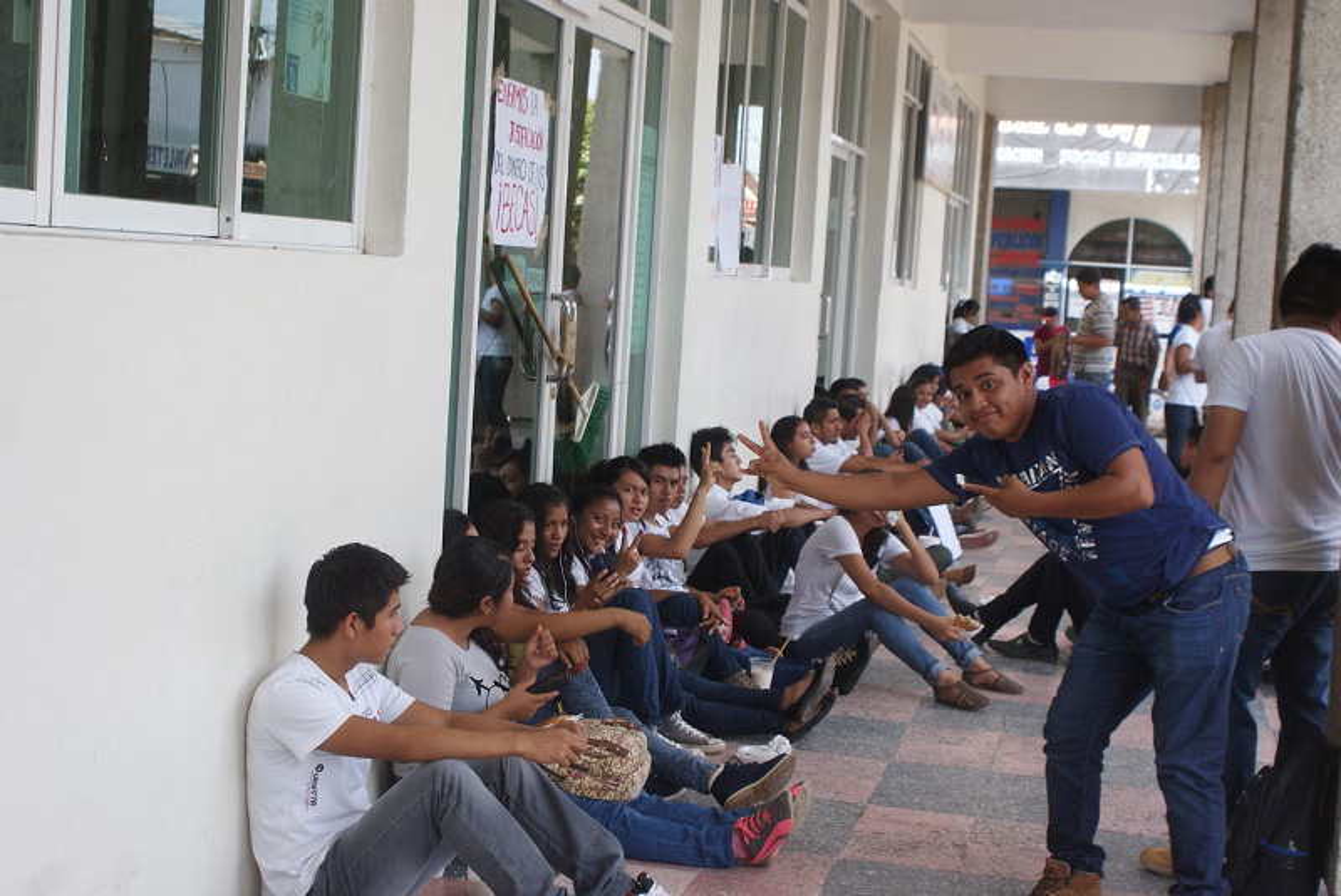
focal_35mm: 52
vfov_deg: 25.8
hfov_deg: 37.8
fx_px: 1957
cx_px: 670
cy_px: 448
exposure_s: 1/60
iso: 100
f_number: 6.3
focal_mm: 35
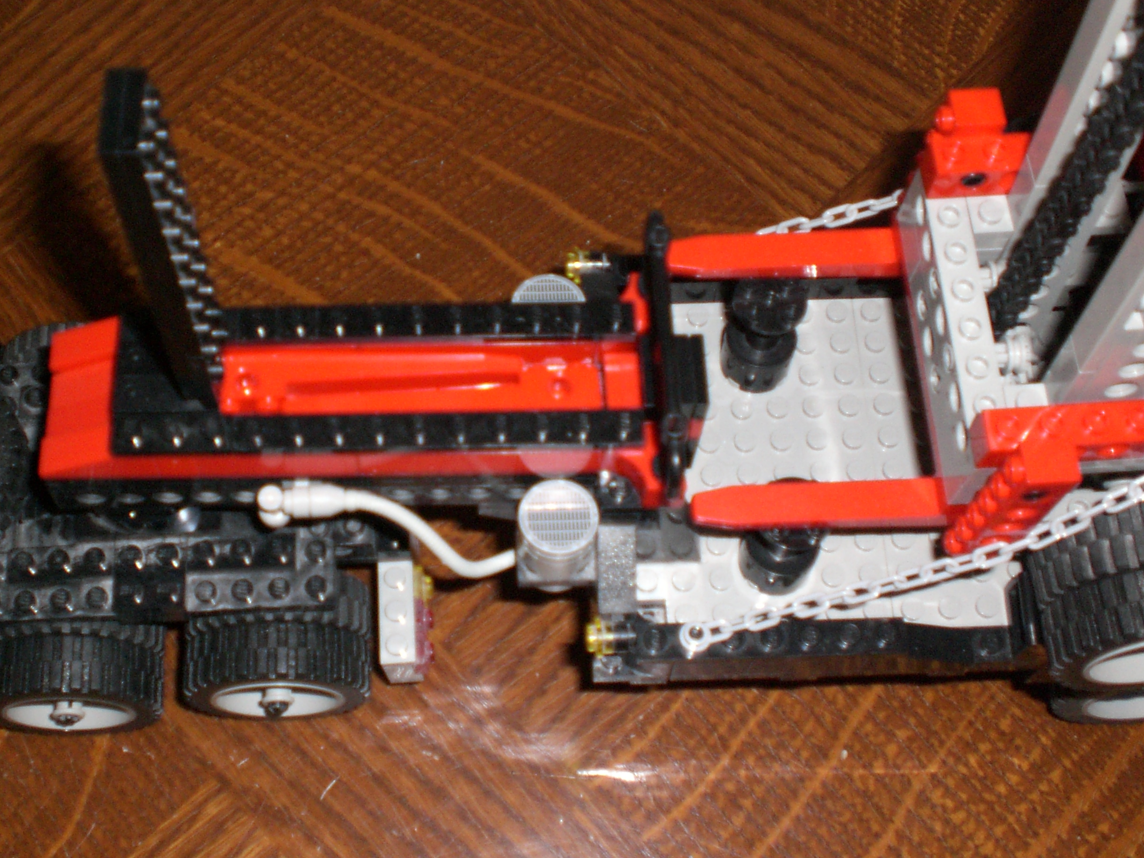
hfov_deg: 39.5
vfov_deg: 30.3
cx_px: 469
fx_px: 1586
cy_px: 401
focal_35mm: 48
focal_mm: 6.3
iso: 200
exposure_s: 1/60
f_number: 3.1
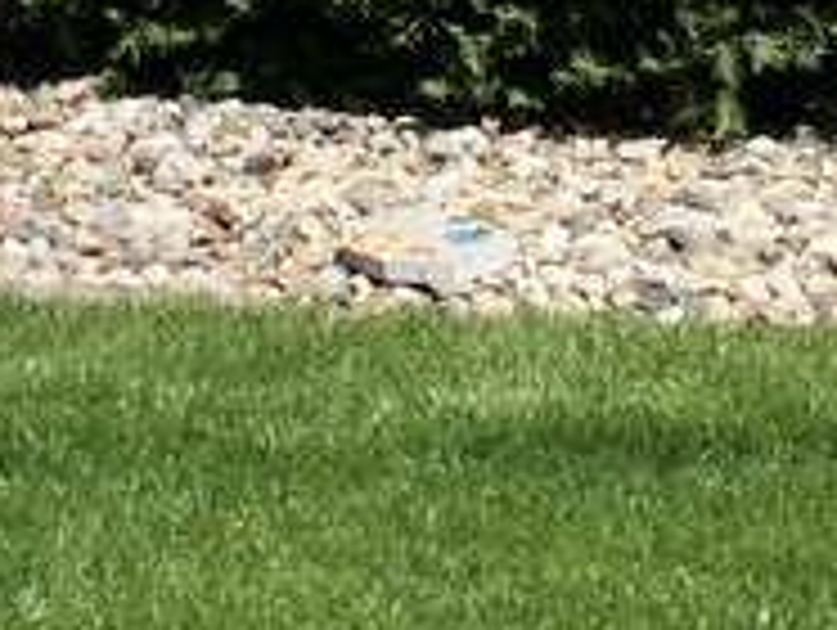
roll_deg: -1.6
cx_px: 549
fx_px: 5811
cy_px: -752
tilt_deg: -2.1
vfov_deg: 6.0
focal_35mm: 240
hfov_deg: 8.2
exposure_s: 1/1664
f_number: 2.4
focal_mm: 3.3
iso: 25
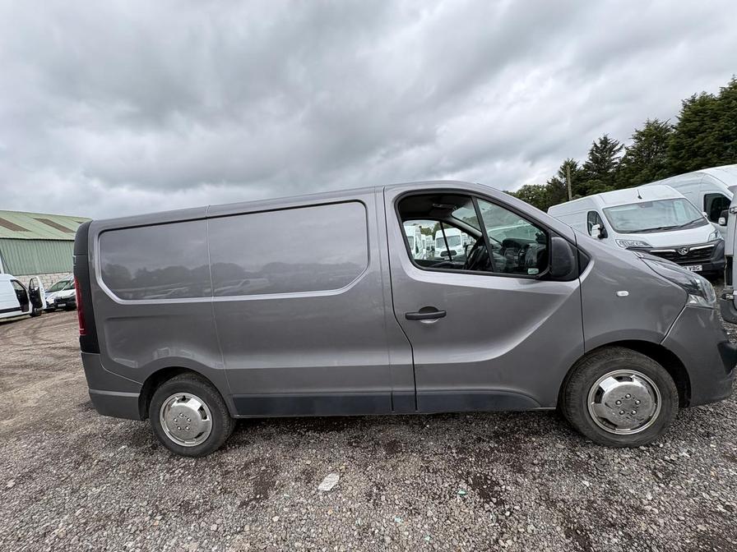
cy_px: 276
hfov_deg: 102.1
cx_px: 368
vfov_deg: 85.7
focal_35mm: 14
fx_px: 298
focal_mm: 2.22
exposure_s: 1/921
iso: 50
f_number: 2.2
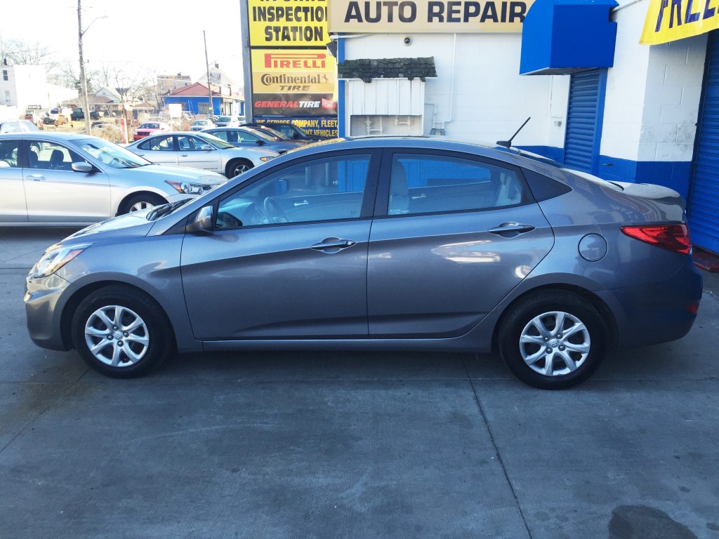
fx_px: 602
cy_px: 270
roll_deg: -1.0
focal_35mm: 29
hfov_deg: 61.7
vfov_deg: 48.2
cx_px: 360
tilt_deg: -14.0
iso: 32
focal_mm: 4.15
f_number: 2.2
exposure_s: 1/295
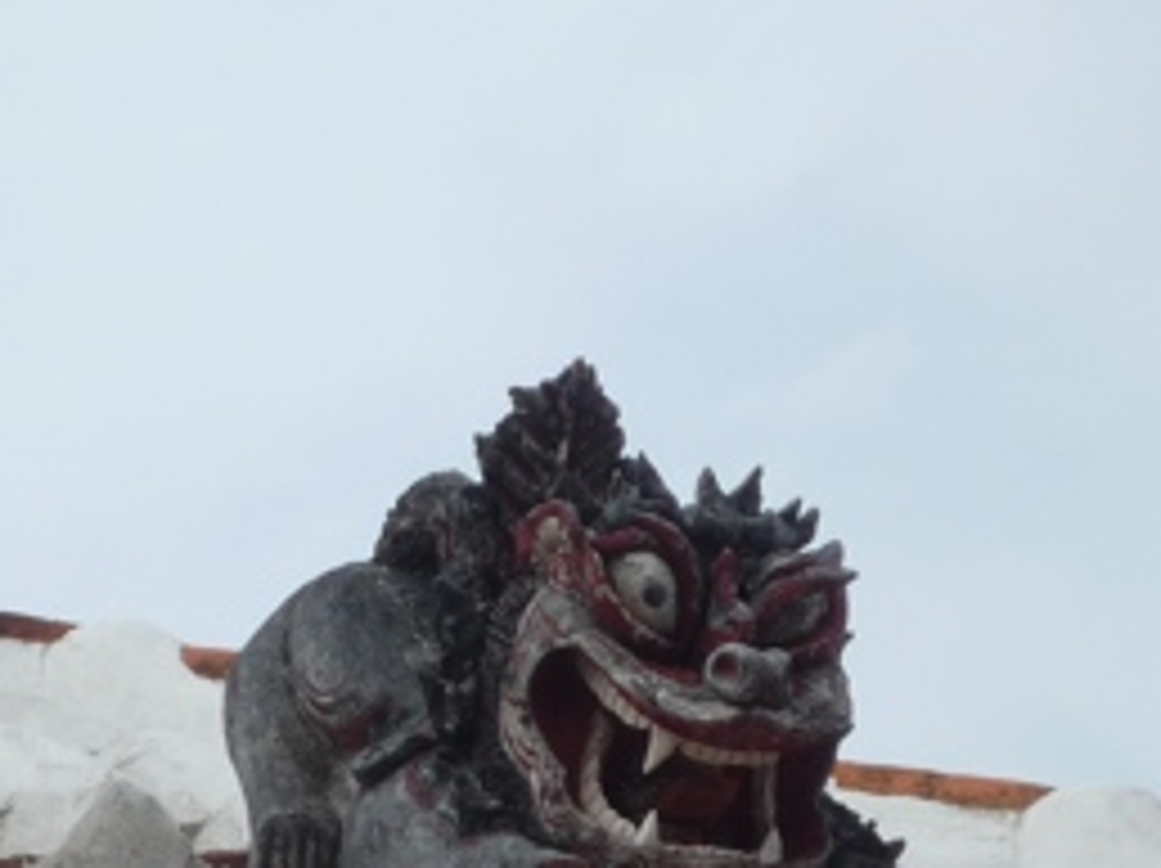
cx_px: 349
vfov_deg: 4.0
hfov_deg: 5.3
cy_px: 414
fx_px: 12432
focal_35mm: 371
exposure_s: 1/500
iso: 100
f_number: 5.9
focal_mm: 22
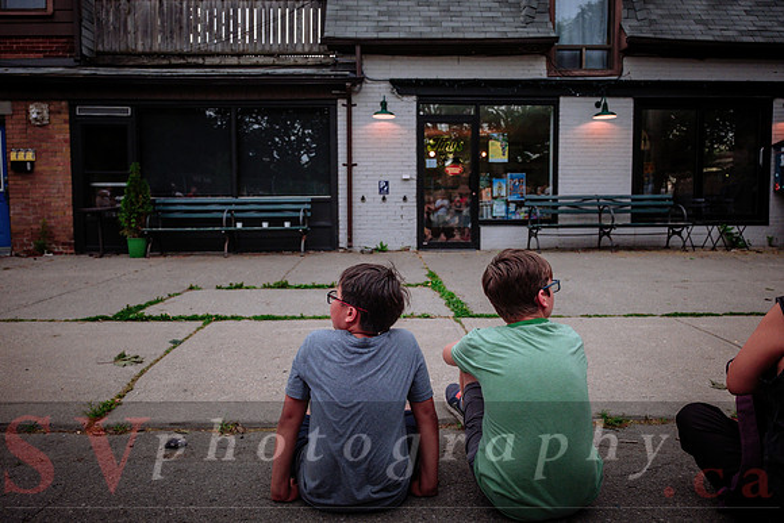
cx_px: 392
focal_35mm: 24
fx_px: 523
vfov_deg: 53.2
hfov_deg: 73.7
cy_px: 262
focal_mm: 16
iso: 1600
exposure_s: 1/800
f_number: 2.8
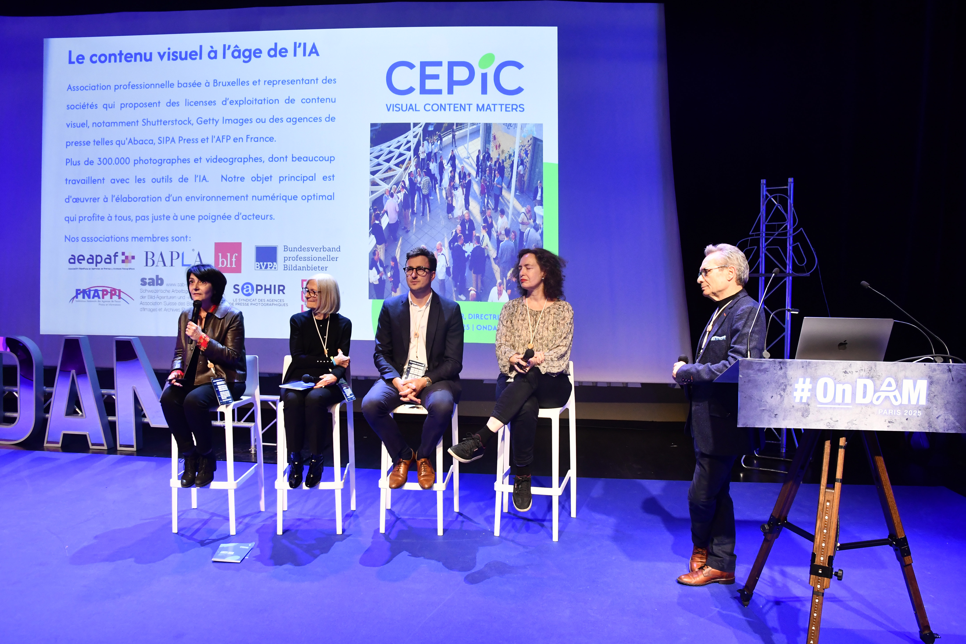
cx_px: 483
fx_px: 644
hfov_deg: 73.7
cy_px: 322
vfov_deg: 53.1
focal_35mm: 24
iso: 1600
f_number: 5.6
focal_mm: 16
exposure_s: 1/60
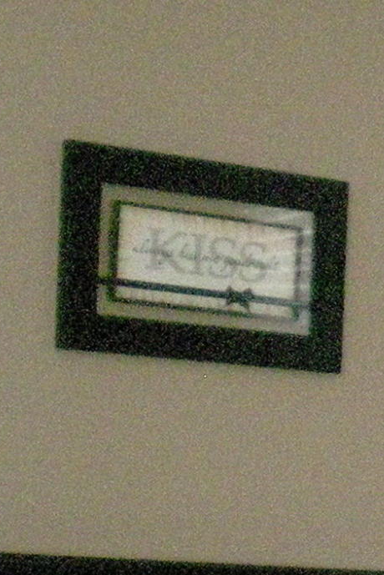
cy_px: 618
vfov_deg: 11.8
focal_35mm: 172
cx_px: 1173
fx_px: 2749
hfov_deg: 7.1
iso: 1000
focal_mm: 6.3
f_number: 3.1
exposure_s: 1/107
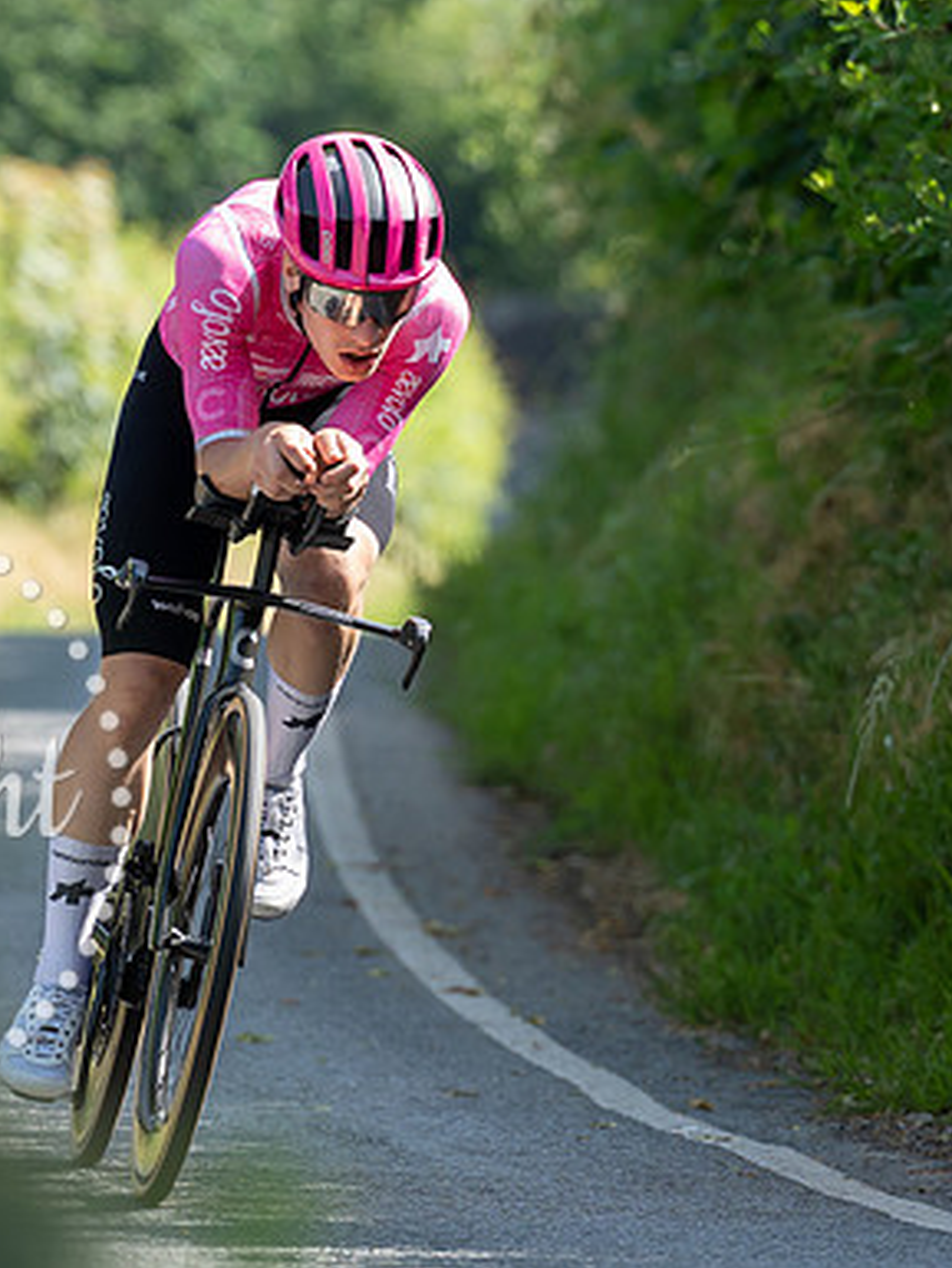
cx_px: 263
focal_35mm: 565
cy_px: 757
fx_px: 20707
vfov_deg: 3.5
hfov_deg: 2.6
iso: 400
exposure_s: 1/1000
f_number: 3.5
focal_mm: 194
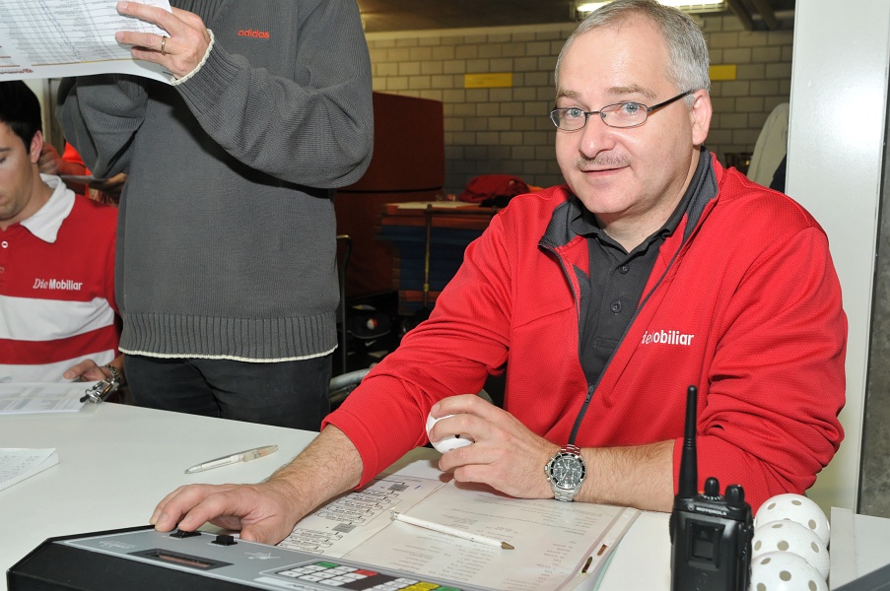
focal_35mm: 36
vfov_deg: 36.8
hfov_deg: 53.2
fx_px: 889
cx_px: 445
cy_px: 296
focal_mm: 24
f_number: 6.3
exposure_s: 1/60
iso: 640
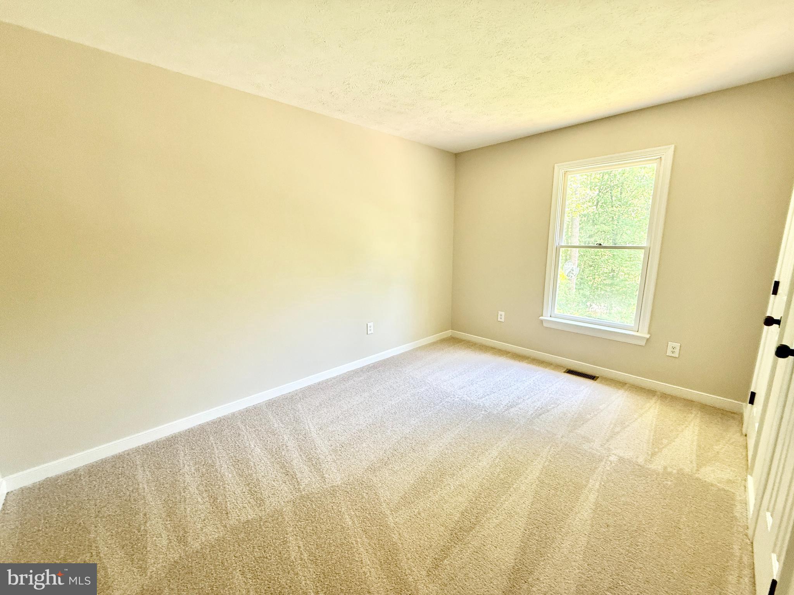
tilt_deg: -10.3
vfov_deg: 85.7
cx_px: 397
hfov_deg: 102.1
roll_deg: -0.7
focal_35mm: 14
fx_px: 321
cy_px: 298
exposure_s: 1/99
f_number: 2.2
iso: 250
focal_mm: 2.22
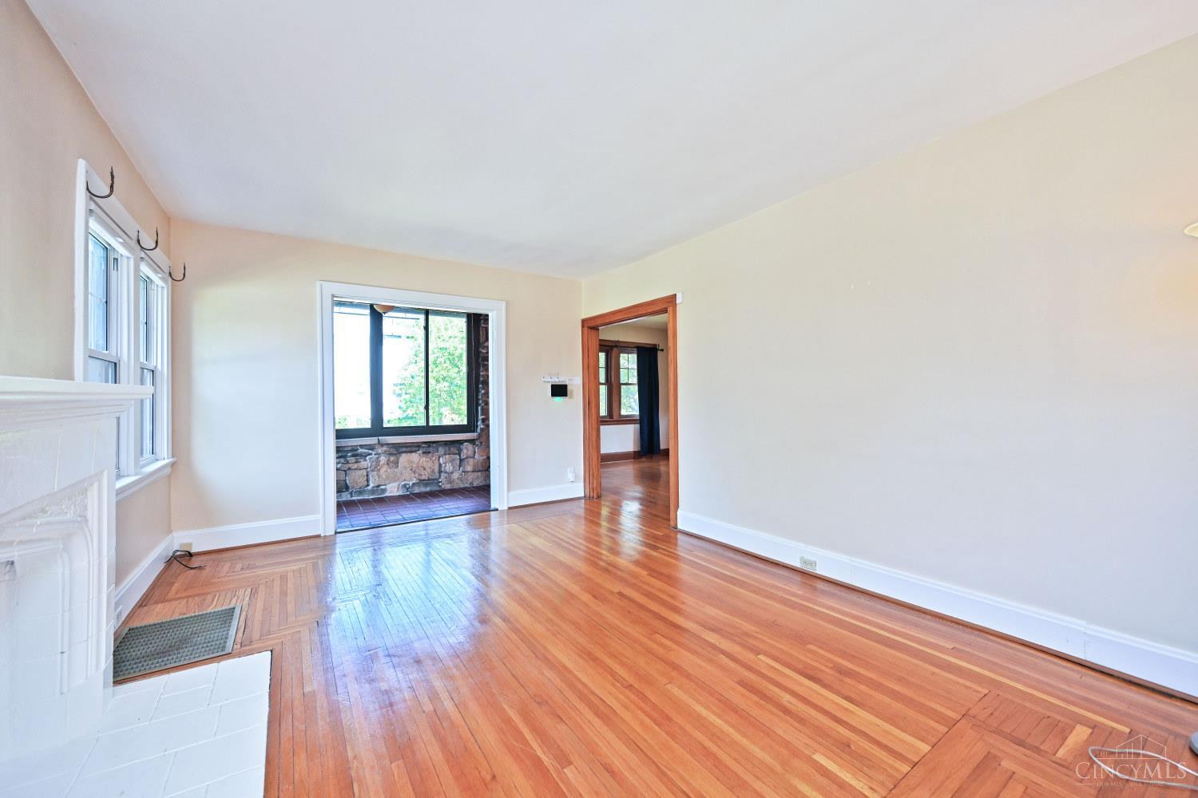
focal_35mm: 14
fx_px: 466
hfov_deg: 104.3
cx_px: 599
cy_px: 399
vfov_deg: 81.2
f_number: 4
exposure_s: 1/60
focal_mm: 14
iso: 200
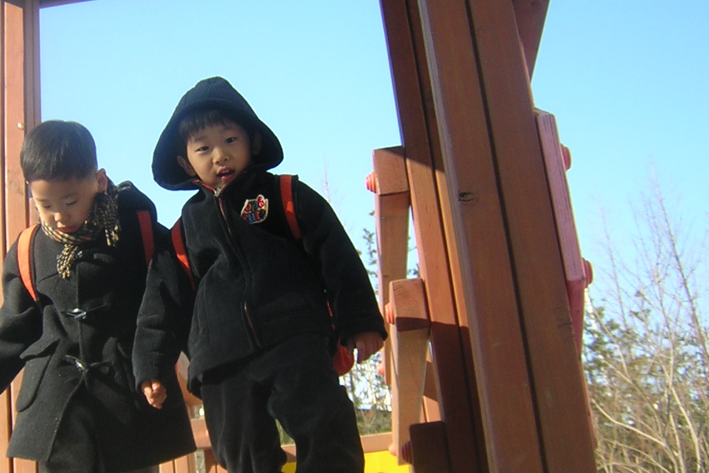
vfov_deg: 25.5
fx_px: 1044
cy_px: 238
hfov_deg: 37.0
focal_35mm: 53
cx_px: 218
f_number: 2.6
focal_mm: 4.7
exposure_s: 1/438
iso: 100
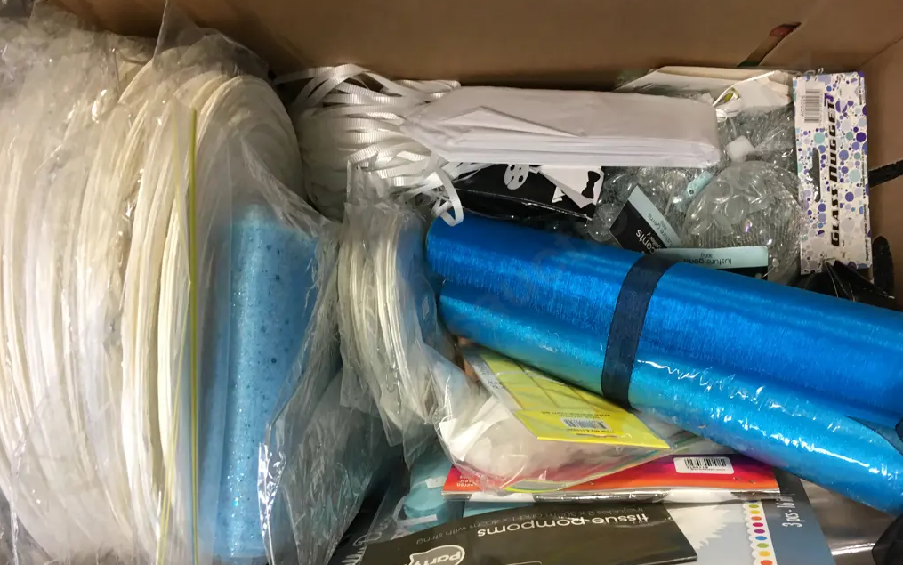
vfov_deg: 40.5
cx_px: 454
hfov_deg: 61.2
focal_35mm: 31
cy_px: 336
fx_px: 763
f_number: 2.2
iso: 64
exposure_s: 1/17
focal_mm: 4.15
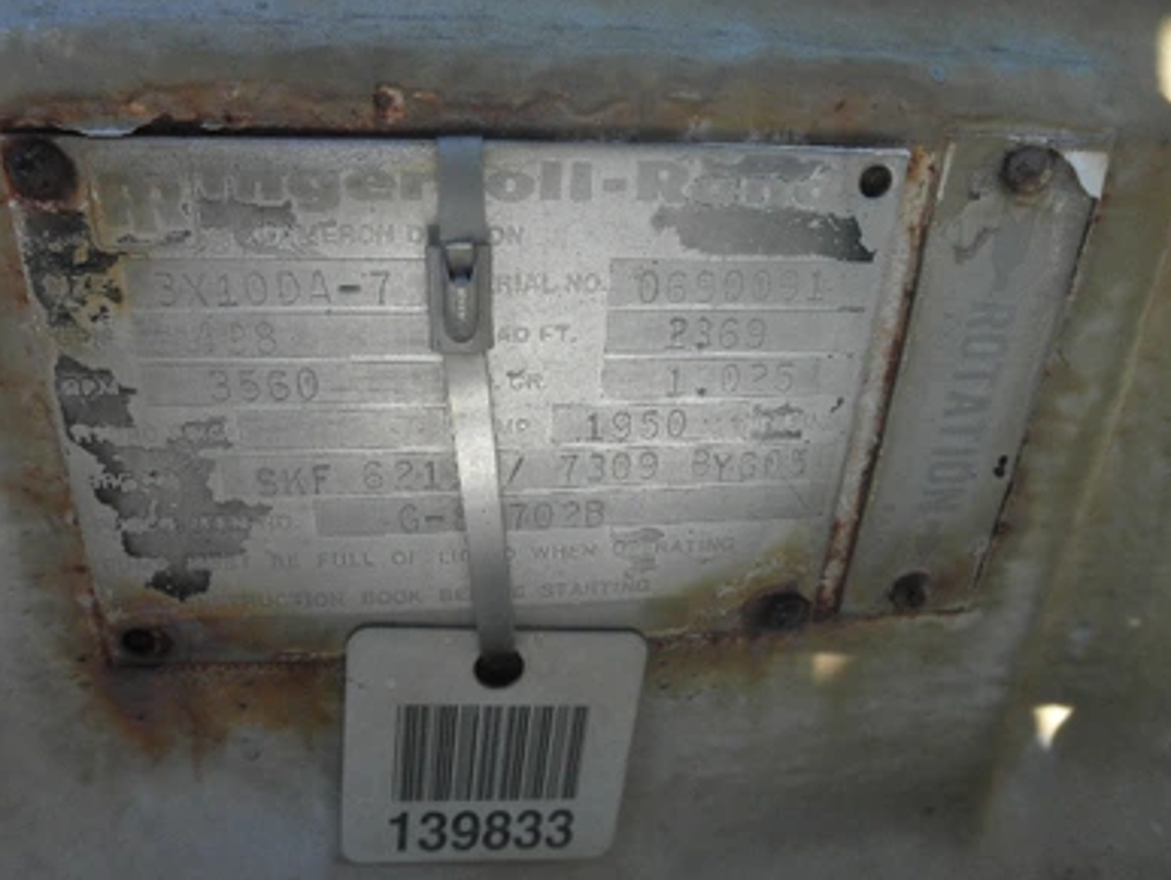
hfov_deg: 61.6
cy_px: 437
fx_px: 982
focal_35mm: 29
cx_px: 579
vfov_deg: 48.3
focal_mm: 5
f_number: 3
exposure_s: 1/320
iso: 64
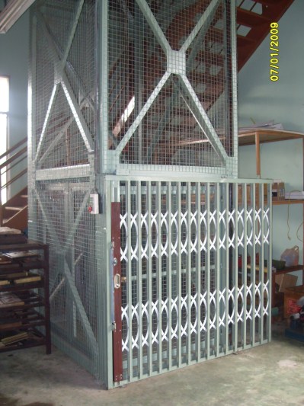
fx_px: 434
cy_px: 203
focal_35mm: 37
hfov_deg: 38.6
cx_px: 152
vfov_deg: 50.2
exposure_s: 1/45
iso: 160
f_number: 2.8
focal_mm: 6.3
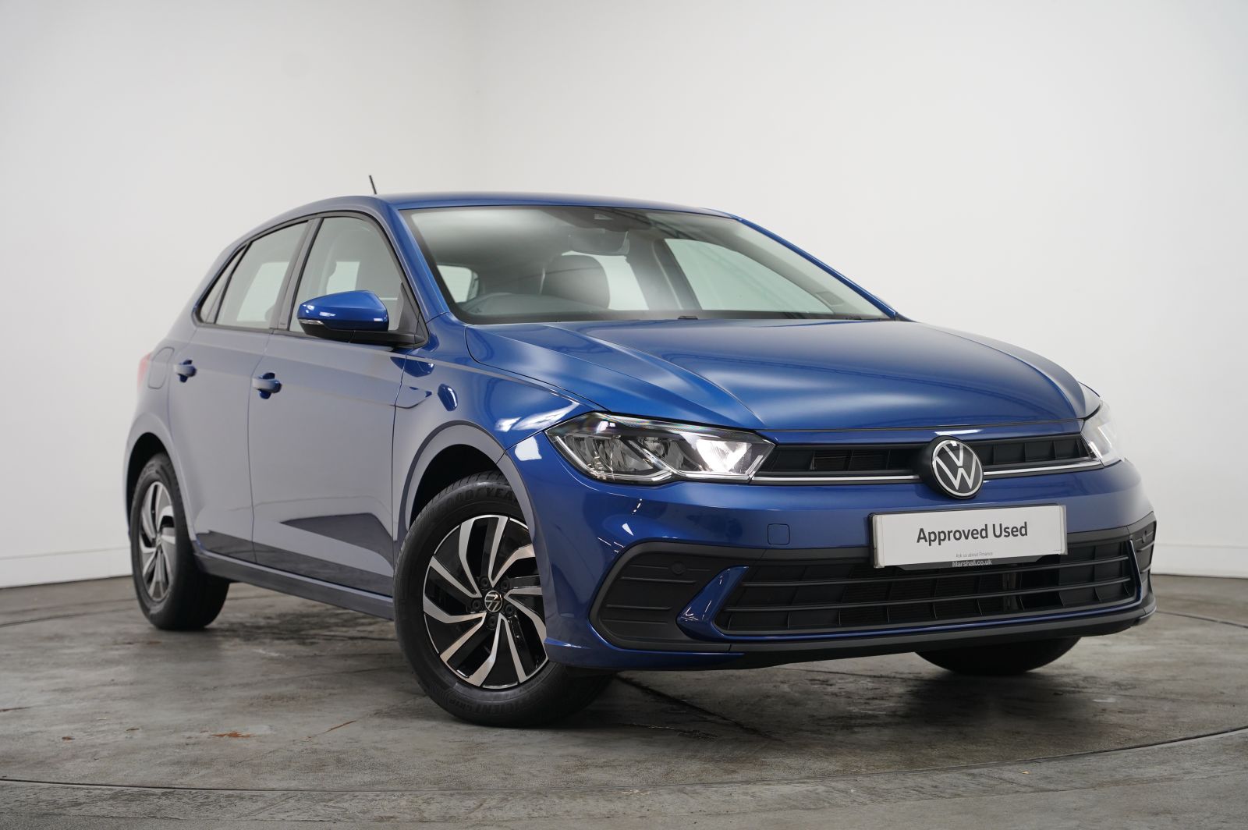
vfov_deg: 23.0
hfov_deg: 34.1
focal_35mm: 59
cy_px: 415
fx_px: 2037
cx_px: 624
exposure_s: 1/160
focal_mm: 58.8
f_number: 4
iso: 1600
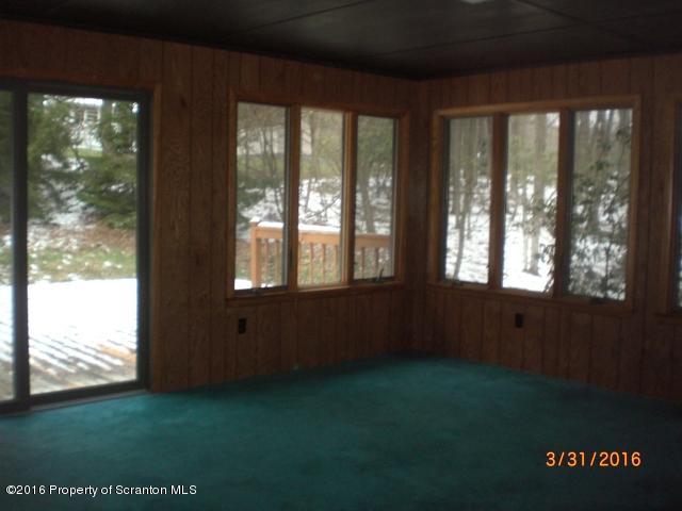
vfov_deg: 37.7
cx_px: 341
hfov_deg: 49.0
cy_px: 256
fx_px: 749
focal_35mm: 38
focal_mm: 6.3
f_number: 3.1
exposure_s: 1/60
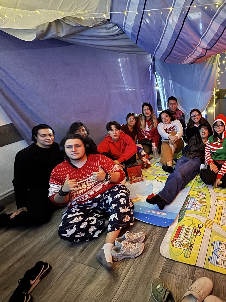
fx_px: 165
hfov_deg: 60.8
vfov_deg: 84.7
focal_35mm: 19
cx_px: 192
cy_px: 152
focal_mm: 2.22
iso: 1600
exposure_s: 1/7
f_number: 2.2
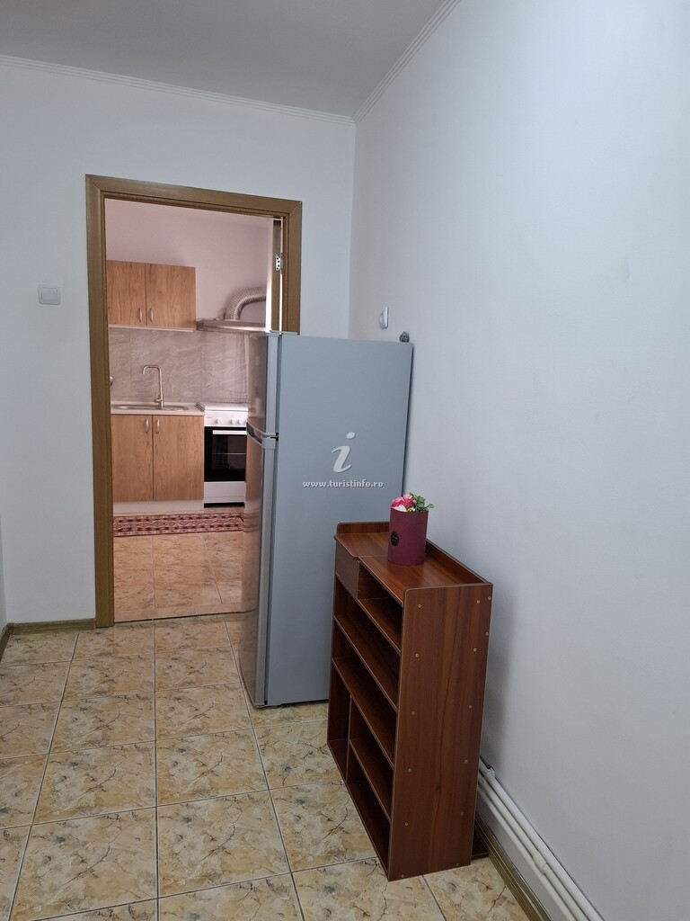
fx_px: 611
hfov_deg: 58.9
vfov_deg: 73.9
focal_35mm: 23
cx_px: 345
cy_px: 460
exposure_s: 1/100
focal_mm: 5.54
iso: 250
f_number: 1.8
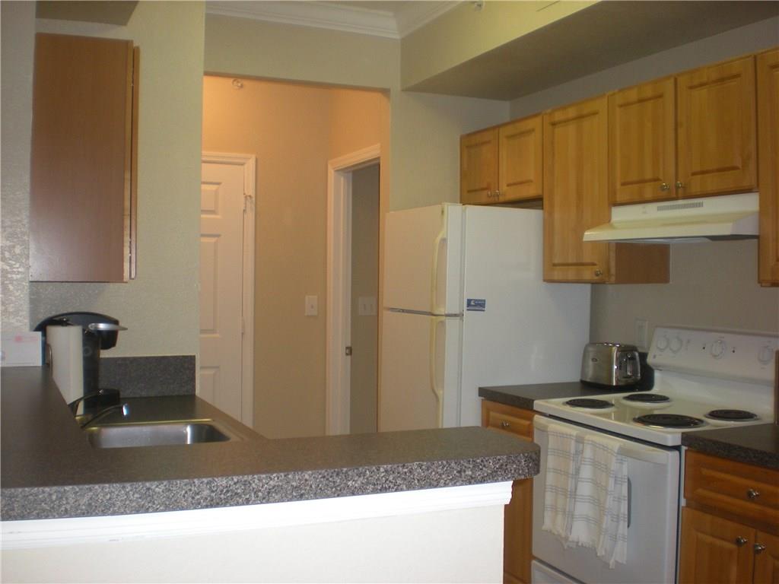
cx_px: 390
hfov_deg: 49.0
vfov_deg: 37.7
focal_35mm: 38
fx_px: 855
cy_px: 292
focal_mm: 6.3
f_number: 3.1
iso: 150
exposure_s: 1/30
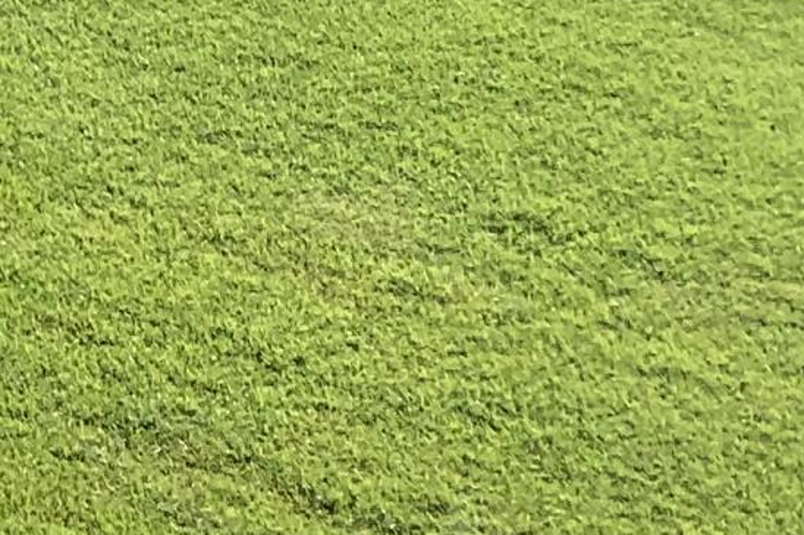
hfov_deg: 11.0
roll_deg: +0.7
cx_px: -1298
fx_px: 3304
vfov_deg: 8.4
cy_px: -828
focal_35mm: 148
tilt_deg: -6.5
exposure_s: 1/2833
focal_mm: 4.25
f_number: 1.8
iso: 25
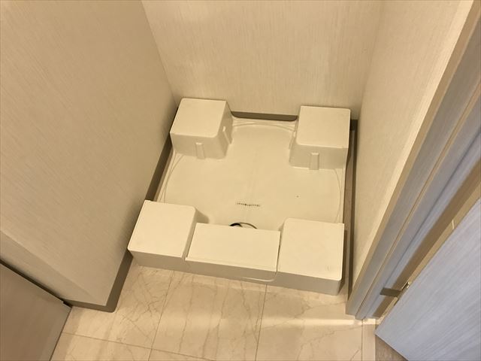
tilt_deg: -55.7
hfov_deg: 63.4
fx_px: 389
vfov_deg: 49.7
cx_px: 240
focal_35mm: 28
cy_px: 180
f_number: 1.8
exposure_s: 1/25
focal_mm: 3.99
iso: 40
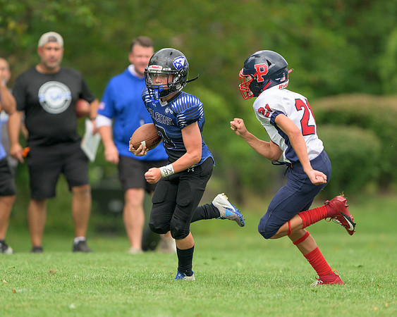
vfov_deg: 1.9
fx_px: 9740
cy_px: 189
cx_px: 181
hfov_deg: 2.3
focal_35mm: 829
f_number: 4
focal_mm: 560
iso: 400
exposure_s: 1/1600
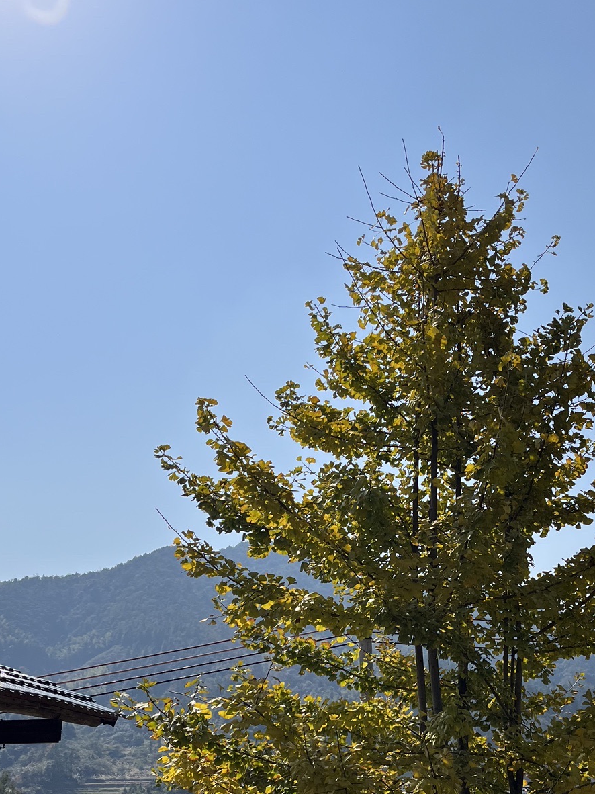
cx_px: 355
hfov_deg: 32.8
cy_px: 584
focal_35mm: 44
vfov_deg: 41.8
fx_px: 1009
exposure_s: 1/10870
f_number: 1.6
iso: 50
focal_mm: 5.1
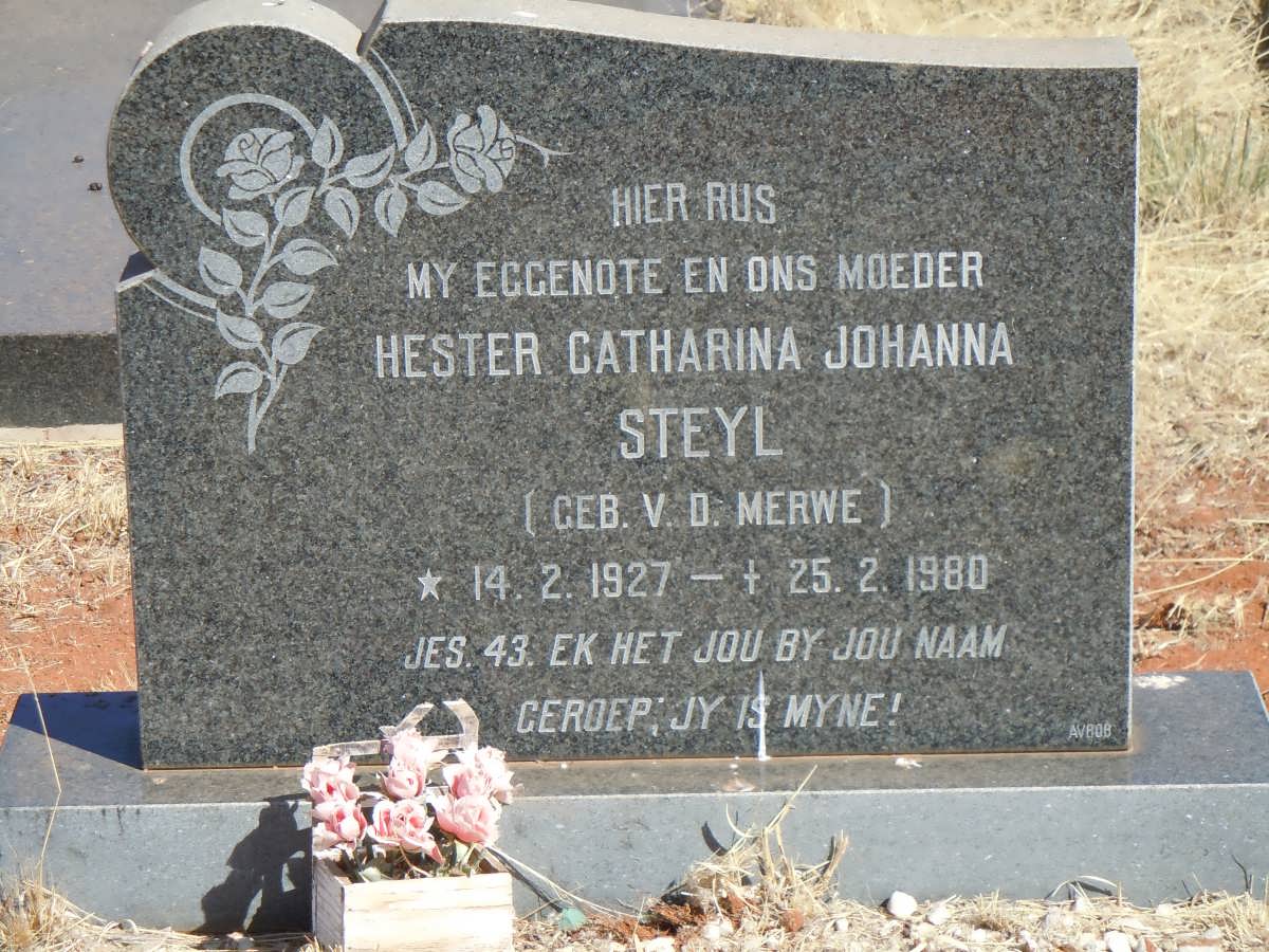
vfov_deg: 11.1
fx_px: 4876
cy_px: 476
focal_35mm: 133
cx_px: 634
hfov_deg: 14.8
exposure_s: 1/800
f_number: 4.6
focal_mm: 24
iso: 200
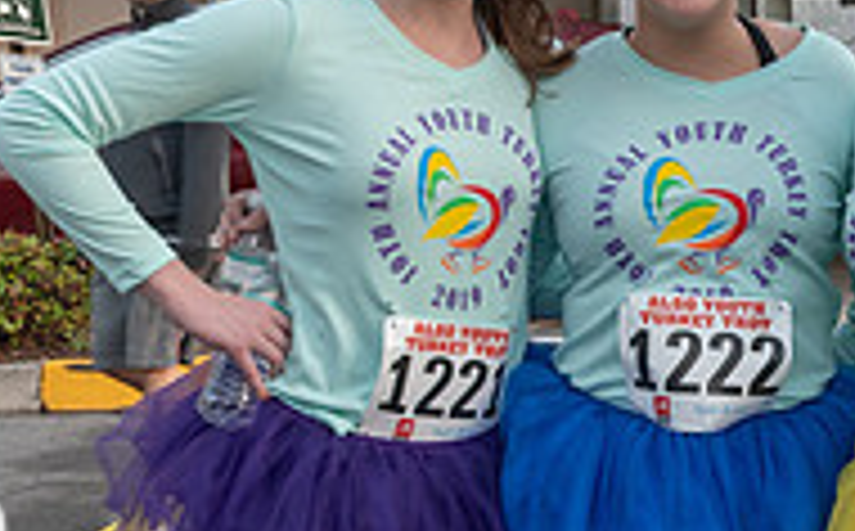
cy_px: 520
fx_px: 2419
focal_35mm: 104
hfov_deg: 19.7
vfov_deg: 12.4
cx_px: 734
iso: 400
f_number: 4.5
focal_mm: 20
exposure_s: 1/80
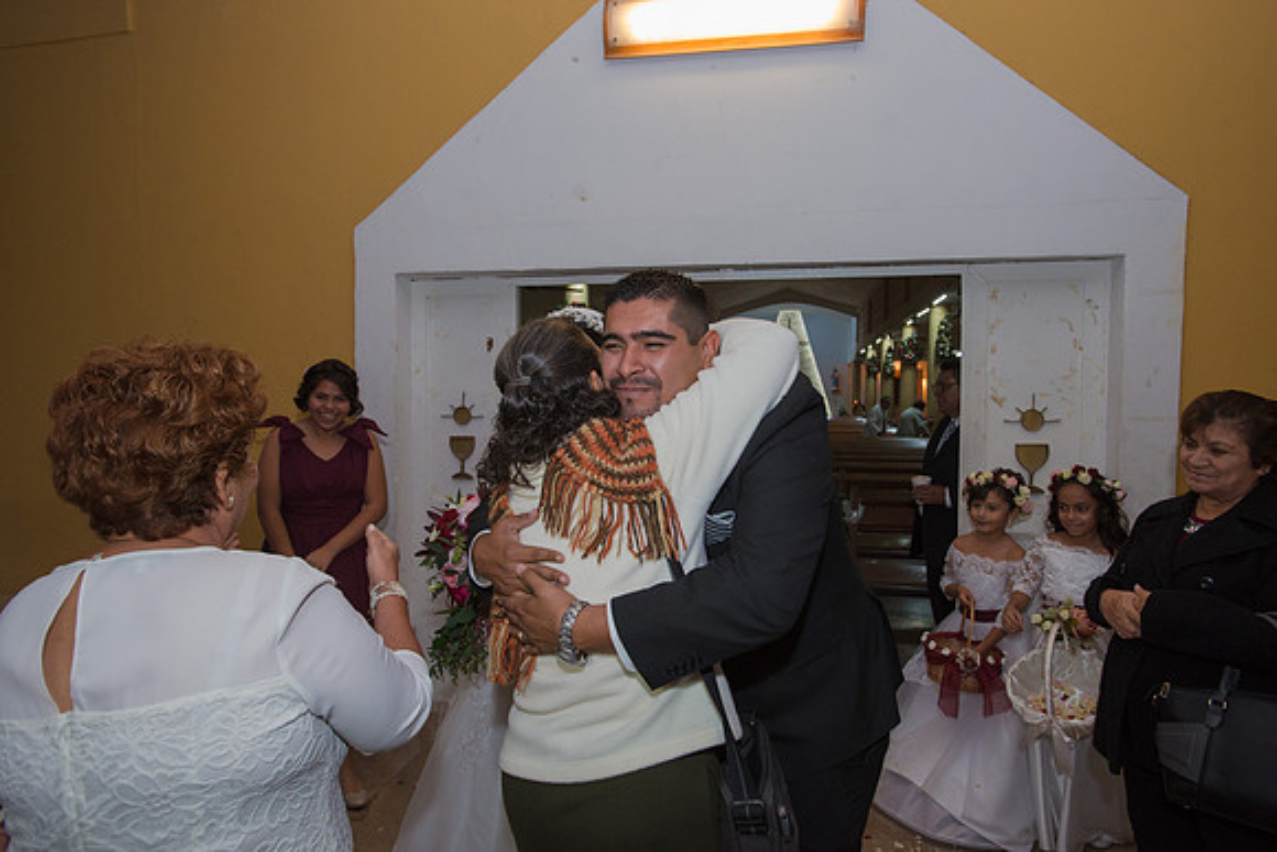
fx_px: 781
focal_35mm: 22
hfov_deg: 78.6
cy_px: 426
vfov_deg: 57.3
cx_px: 638
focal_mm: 22
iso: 1600
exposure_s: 1/100
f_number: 3.5
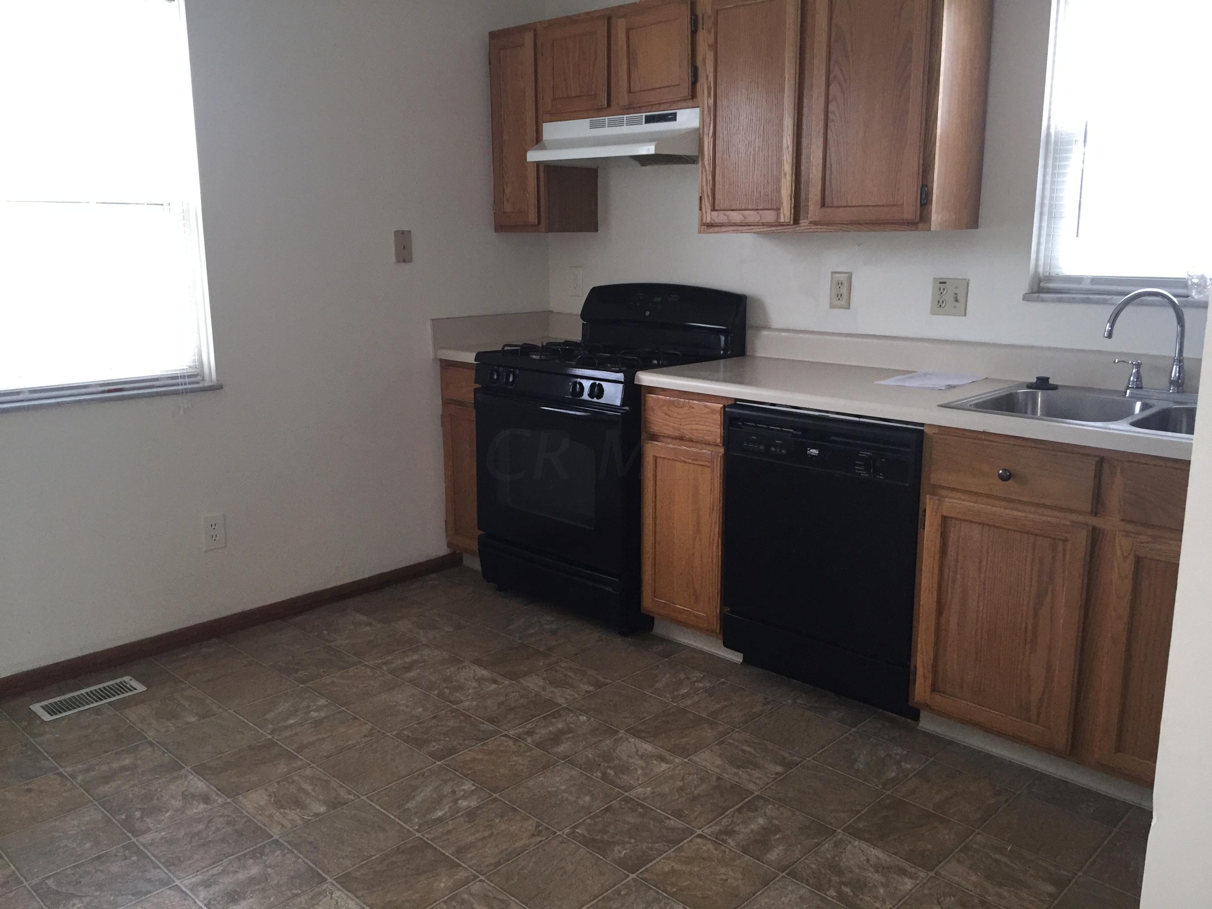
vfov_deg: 48.2
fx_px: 1015
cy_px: 454
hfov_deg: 61.7
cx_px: 606
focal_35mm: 29
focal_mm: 4.15
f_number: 2.2
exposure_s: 1/30
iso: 200
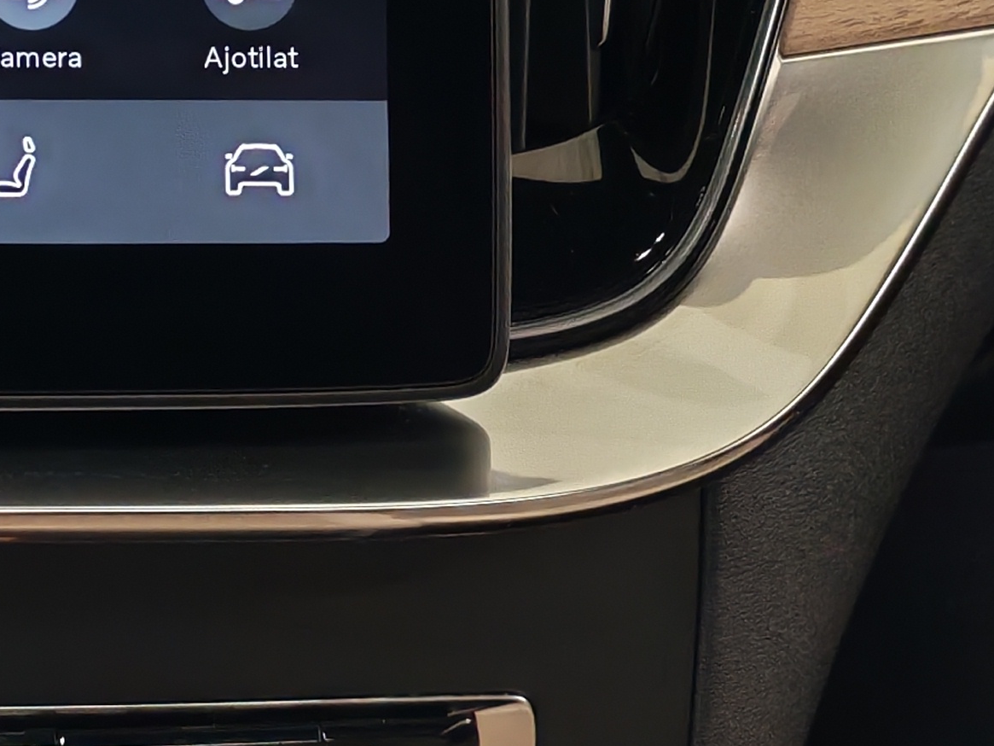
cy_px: -241
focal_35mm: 109
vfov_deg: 13.1
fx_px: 3130
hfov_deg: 17.1
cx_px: -252
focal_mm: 6.12
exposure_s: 1/50
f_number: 1.9
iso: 1600
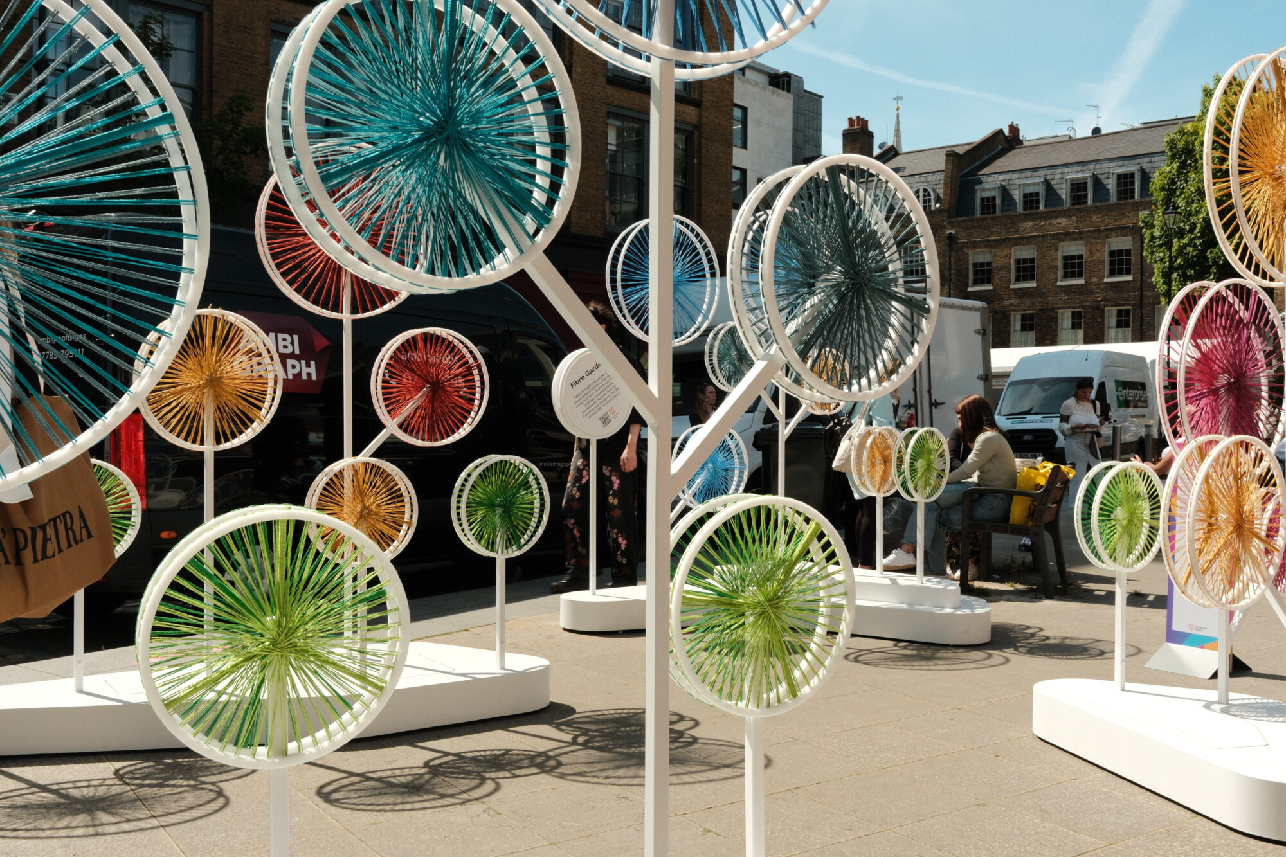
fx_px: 1179
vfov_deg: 40.0
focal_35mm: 33
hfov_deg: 57.2
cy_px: 428
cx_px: 643
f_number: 13
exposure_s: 1/100
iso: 160
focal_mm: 21.9
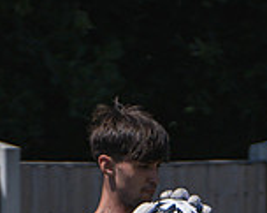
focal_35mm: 2512
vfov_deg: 0.6
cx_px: 143
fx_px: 19812
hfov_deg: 0.8
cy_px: 391
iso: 400
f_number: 4
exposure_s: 1/3200
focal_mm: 400
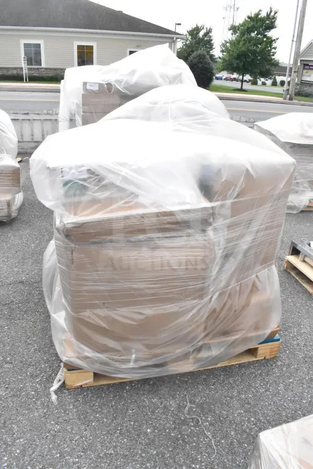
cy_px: 234
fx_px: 352
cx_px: 156
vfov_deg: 67.4
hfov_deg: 47.9
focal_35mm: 27
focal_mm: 18
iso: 6400
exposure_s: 1/1250
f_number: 18
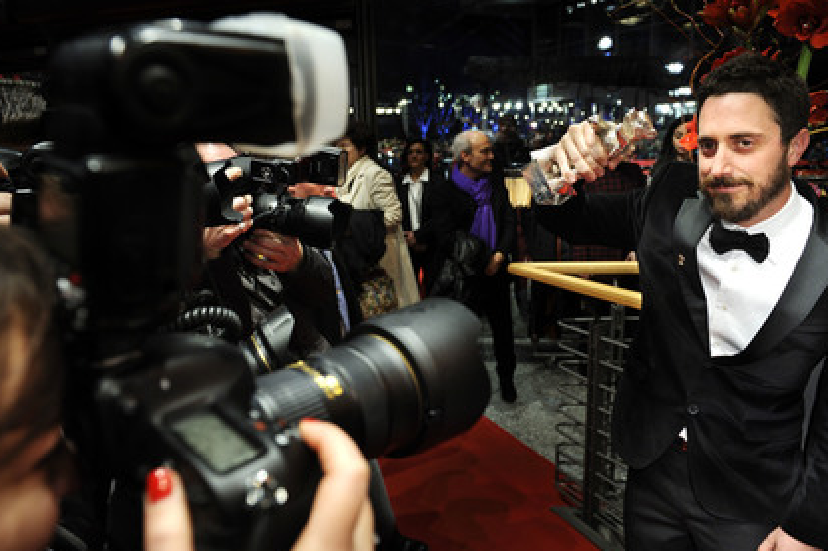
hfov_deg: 69.4
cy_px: 290
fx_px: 598
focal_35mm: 26
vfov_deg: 49.5
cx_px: 419
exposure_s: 1/100
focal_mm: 24
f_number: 4.5
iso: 800
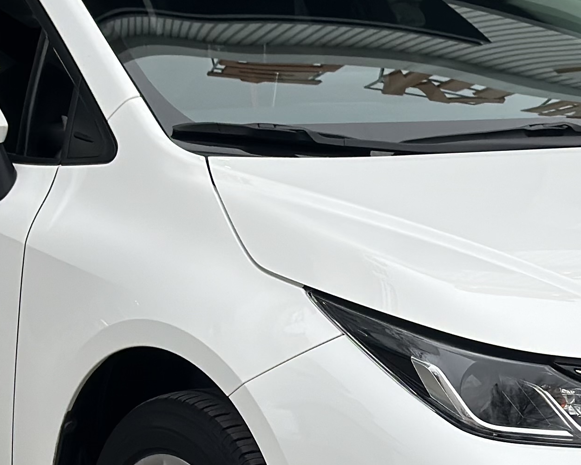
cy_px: 341
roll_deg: -0.8
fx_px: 2597
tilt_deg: -8.9
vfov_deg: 10.2
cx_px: 351
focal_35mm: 151
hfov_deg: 12.8
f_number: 1.78
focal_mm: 6.86
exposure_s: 1/402
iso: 80
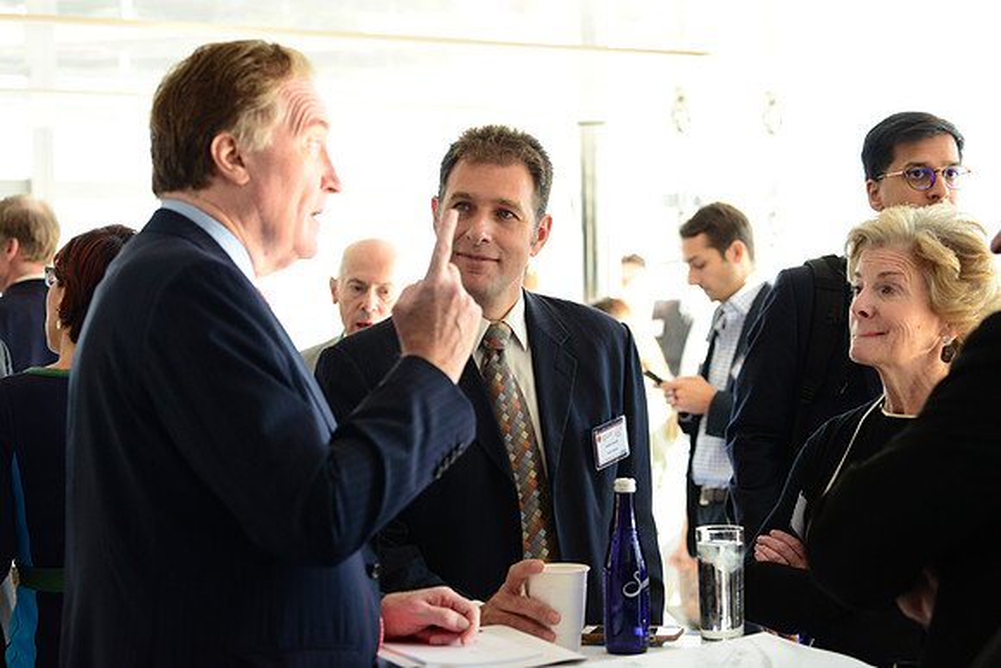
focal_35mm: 70
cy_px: 334
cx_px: 500
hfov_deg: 28.8
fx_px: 1947
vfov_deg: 19.5
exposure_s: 1/500
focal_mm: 70
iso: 1600
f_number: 4
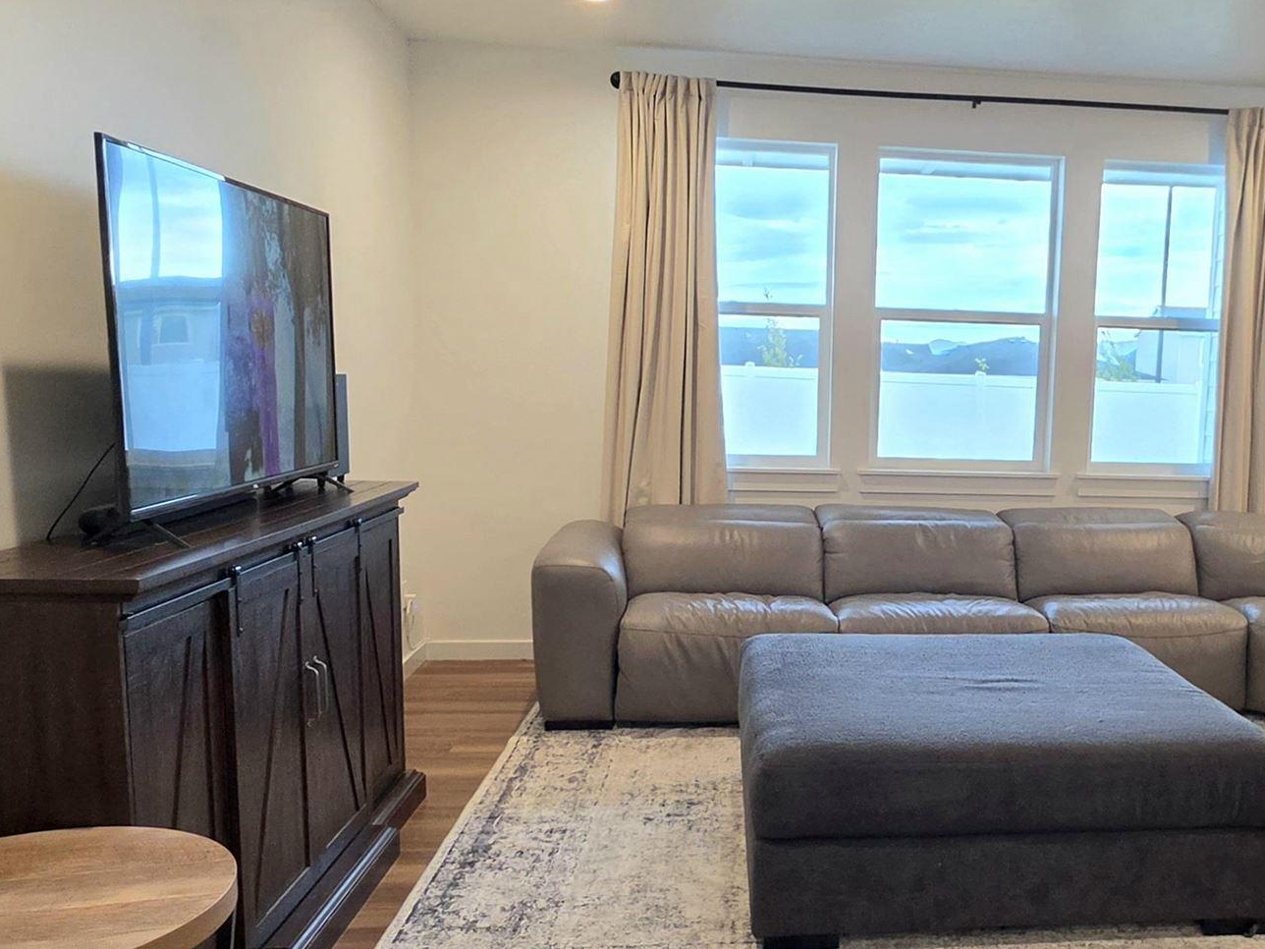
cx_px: 905
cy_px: 580
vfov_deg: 45.1
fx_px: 1133
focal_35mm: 31
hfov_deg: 56.3
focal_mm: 2.2
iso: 320
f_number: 1.9
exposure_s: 1/120
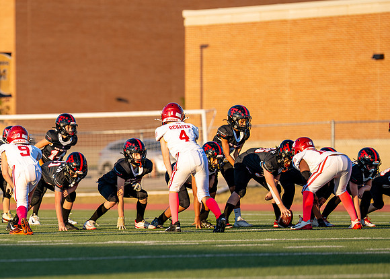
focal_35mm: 336
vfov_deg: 4.3
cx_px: 63
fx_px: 3720
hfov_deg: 6.0
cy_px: 175
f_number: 2.8
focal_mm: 200
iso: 100
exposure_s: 1/1000
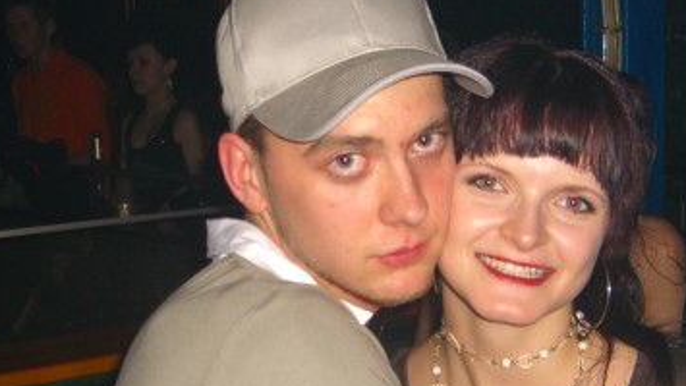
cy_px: 290
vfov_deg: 17.2
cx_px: 342
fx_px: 1274
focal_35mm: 70
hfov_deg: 30.1
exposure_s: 1/60
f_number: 2.8
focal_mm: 7.9
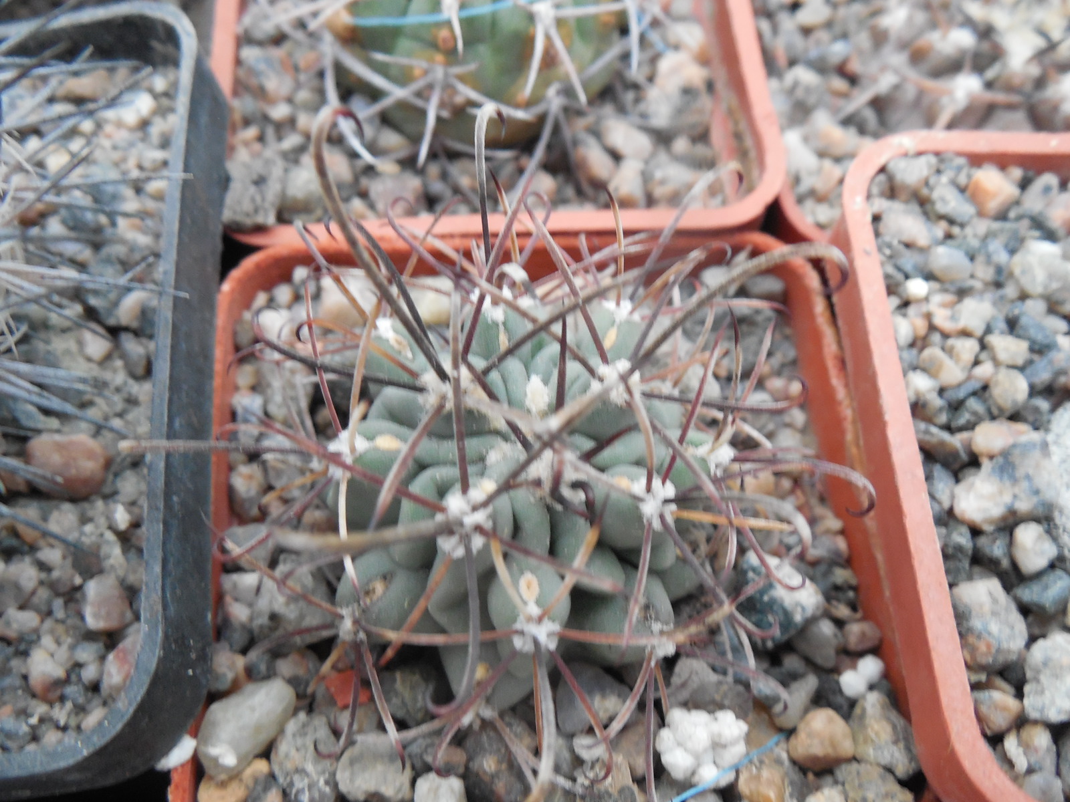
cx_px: 535
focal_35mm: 31
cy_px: 401
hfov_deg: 58.4
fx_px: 958
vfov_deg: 45.4
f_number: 3.6
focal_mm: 5.6
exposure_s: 1/20
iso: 400
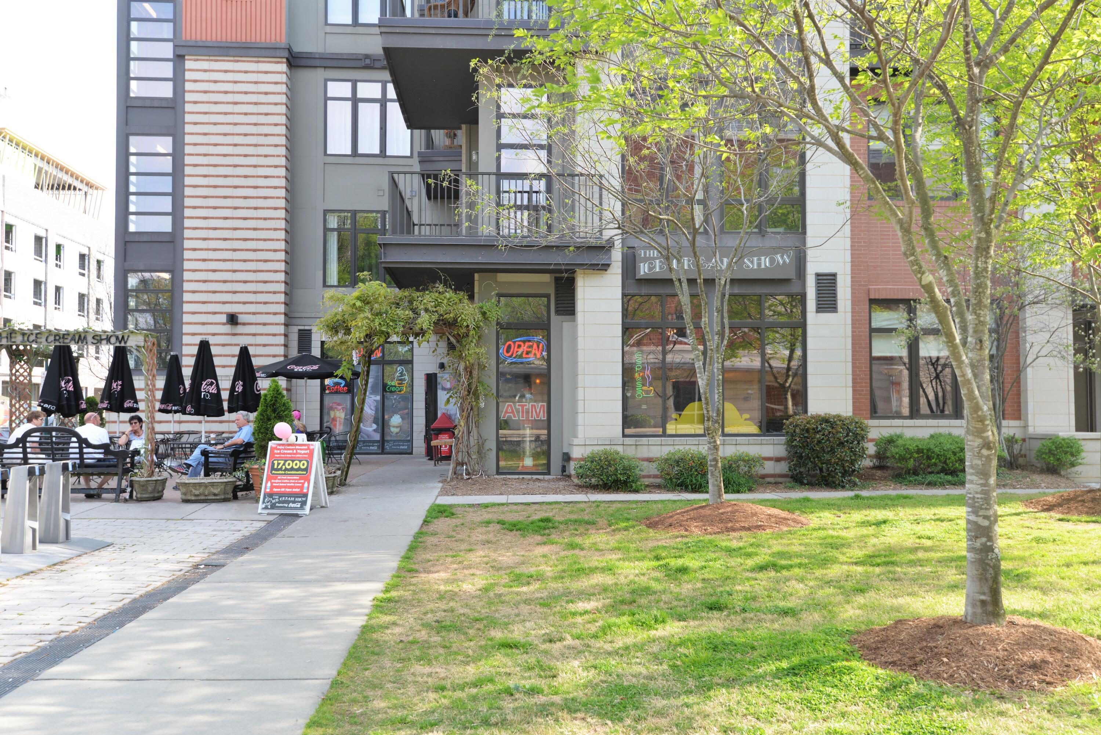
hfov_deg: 54.4
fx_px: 1071
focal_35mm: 35
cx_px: 550
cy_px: 368
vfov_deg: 37.9
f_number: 6.3
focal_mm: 35
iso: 200
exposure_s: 1/160
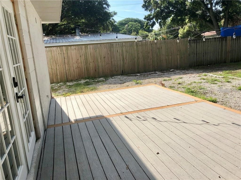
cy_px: 90
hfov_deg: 63.4
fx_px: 195
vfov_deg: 49.7
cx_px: 120
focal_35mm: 28
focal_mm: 3.99
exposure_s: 1/1946
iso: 20
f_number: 1.8
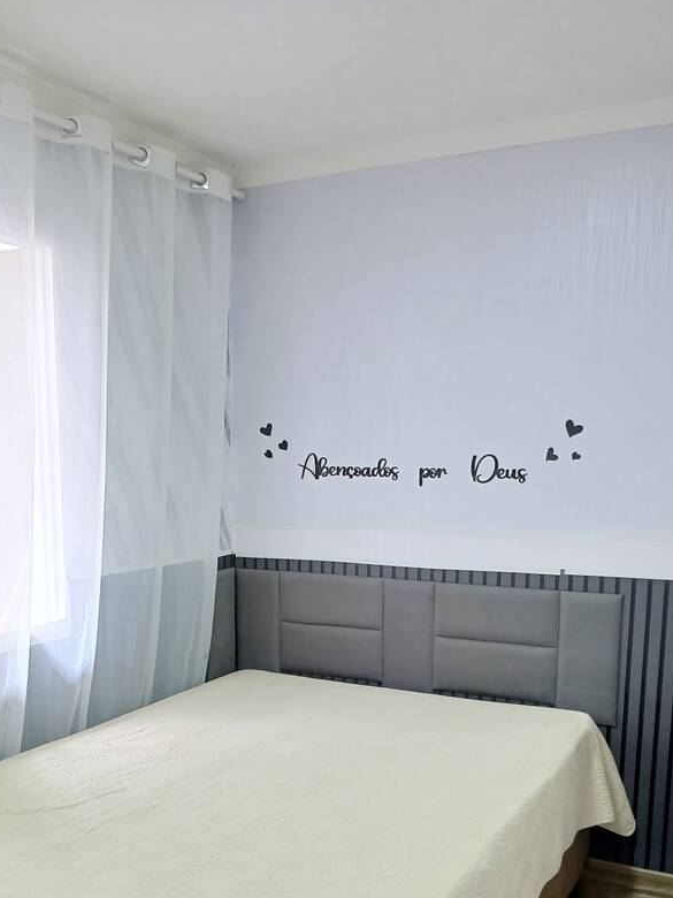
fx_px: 933
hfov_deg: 39.6
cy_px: 599
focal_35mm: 36
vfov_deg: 50.4
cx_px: 290
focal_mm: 3.98
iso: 250
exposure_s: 1/30
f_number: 1.8
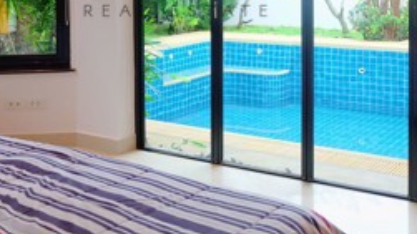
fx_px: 663
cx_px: 130
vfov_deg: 19.4
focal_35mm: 60
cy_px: -10
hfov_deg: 34.5
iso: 200
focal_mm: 16
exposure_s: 1/28
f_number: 3.5
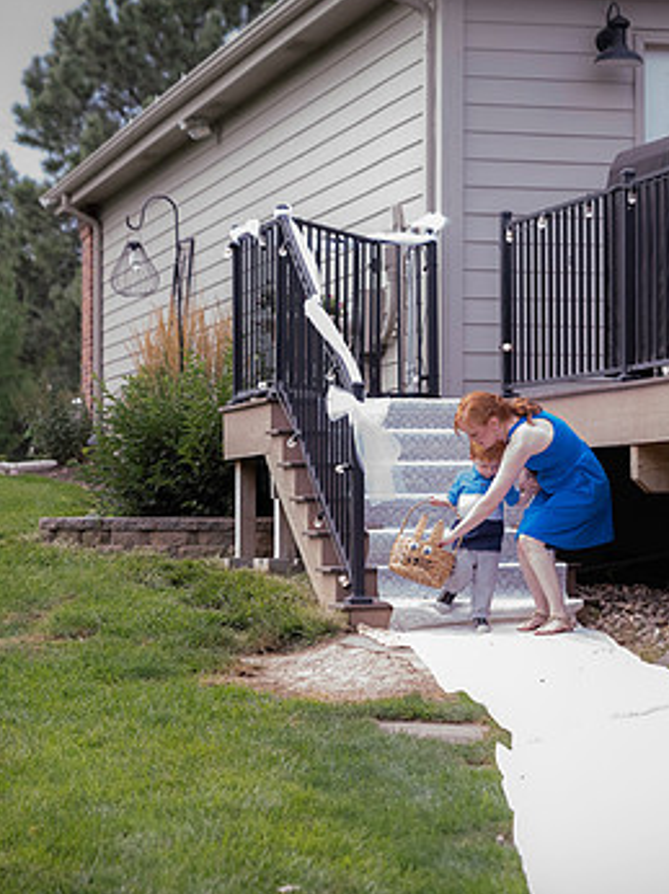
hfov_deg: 13.1
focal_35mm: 113
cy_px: 464
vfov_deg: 17.4
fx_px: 2915
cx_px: 437
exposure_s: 1/1250
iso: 3200
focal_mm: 70
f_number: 4
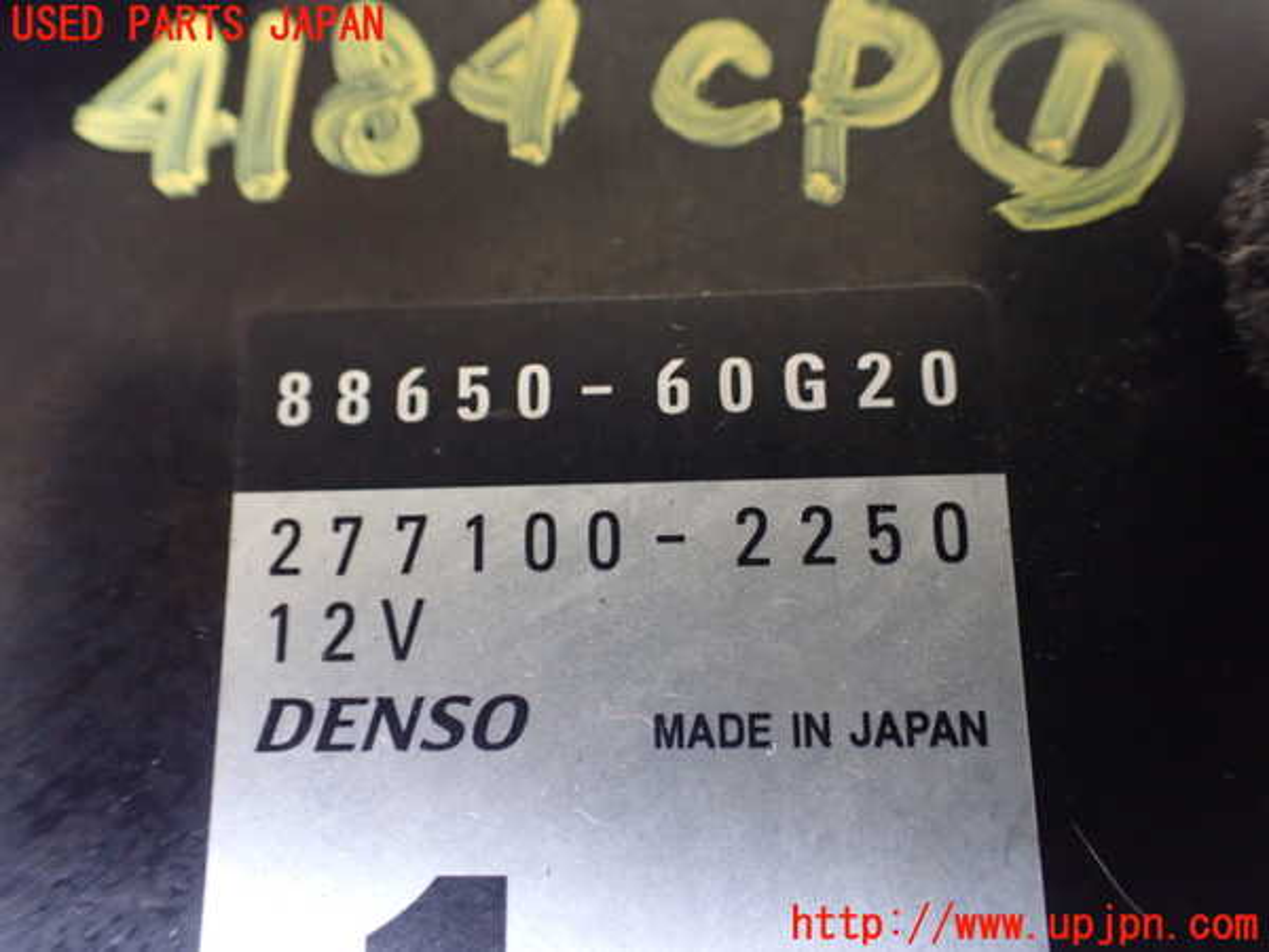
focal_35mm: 30
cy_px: 476
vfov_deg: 46.8
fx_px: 1100
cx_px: 634
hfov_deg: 60.0
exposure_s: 1/30
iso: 1000
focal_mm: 5.4
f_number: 2.3
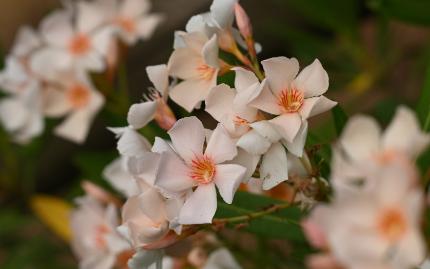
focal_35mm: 222
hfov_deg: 9.5
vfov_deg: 5.9
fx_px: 2601
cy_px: 136
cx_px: 248
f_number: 5.6
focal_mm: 180
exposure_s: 1/500
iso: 400
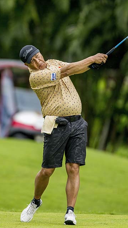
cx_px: 14
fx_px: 3802
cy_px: 114
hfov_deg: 1.9
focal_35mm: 631
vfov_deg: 3.4
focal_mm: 400
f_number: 2.8
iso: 2200
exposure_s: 1/3200
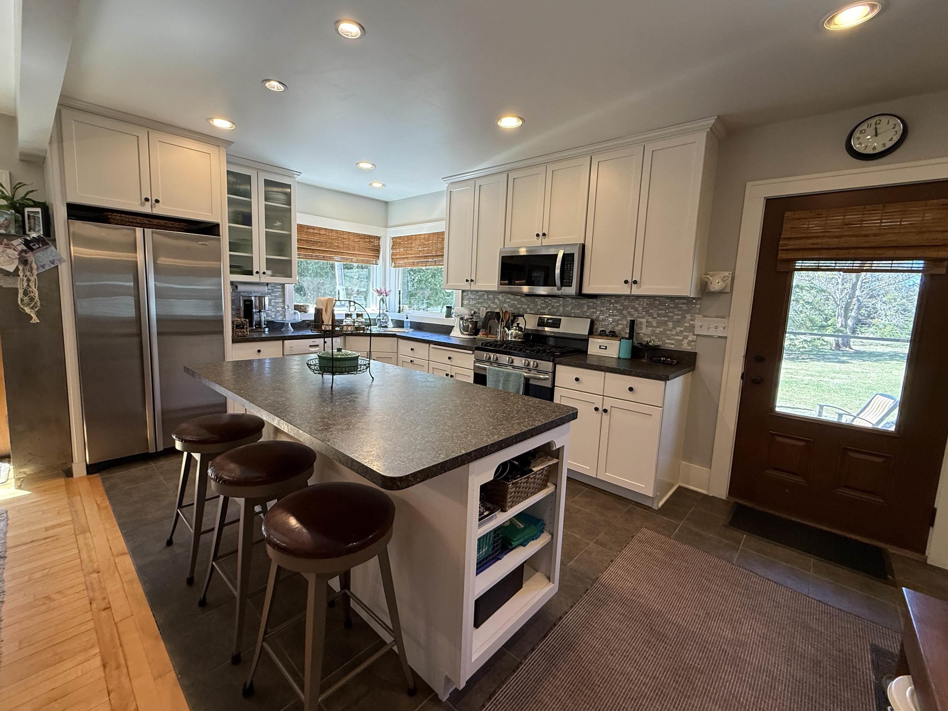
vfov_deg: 81.7
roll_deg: -2.3
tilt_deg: -6.9
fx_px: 411
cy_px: 344
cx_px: 453
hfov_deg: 98.1
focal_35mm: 15
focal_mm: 2.22
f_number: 2.2
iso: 200
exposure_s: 1/120
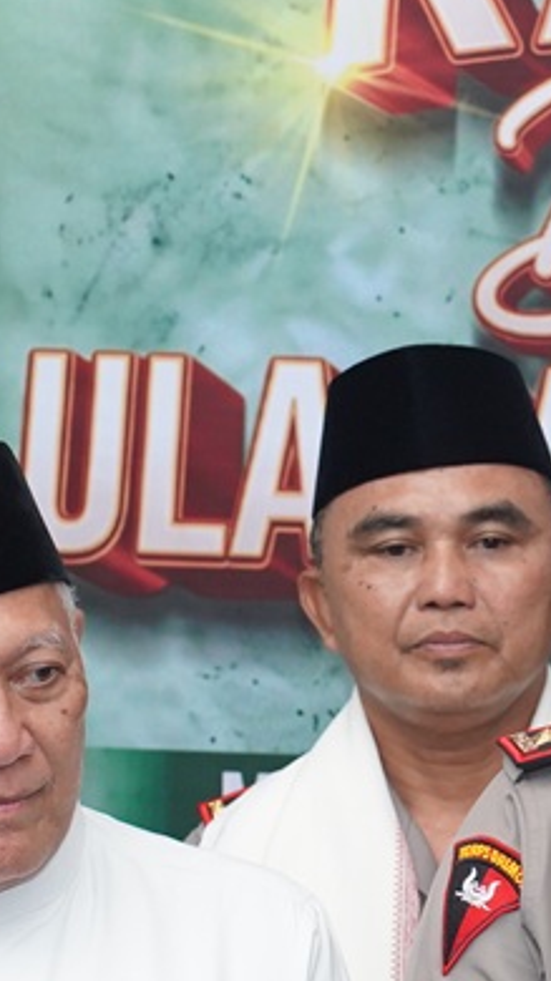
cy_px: 467
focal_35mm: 242
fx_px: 6294
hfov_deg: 5.0
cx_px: 767
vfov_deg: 8.9
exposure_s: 1/160
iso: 3200
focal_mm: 72
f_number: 4
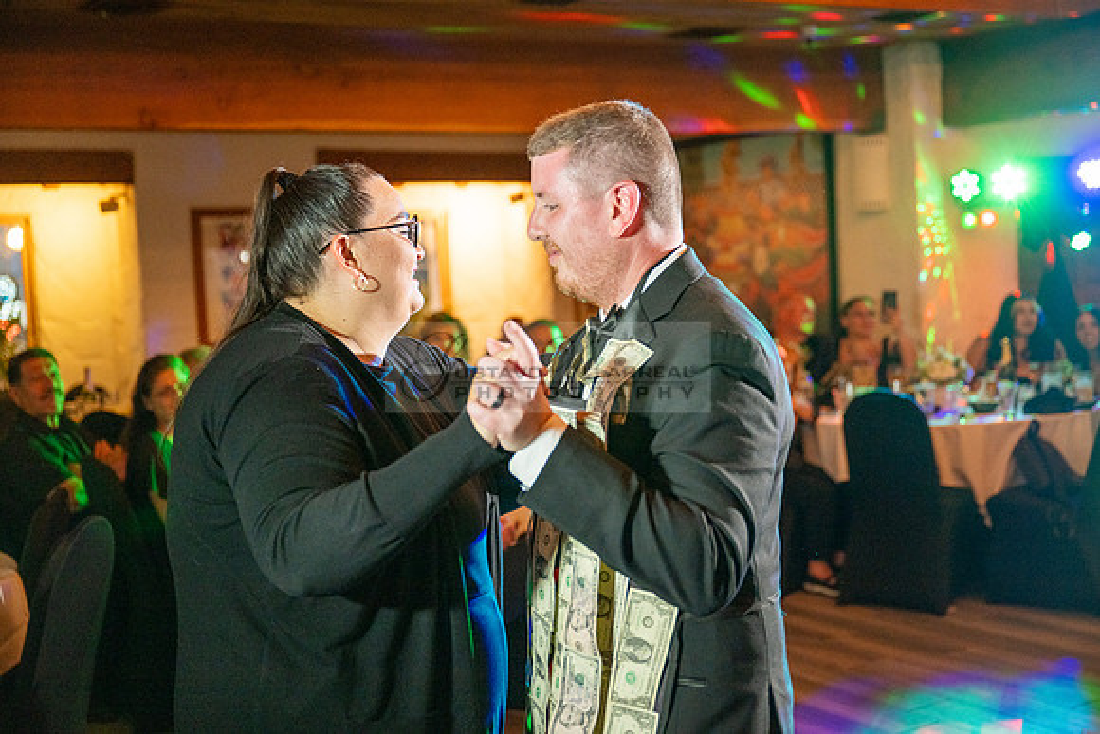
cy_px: 367
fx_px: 1406
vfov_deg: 29.3
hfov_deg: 42.7
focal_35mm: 46
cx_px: 550
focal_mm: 46
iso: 1600
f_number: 2.8
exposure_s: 1/160
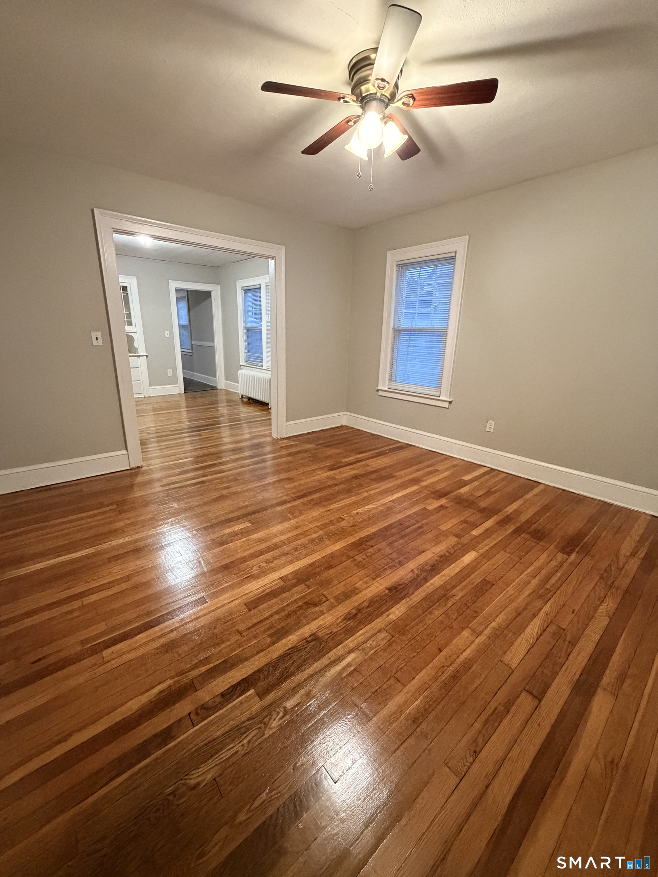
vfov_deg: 102.1
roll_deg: -2.0
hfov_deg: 85.7
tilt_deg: -16.0
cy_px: 438
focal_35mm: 14
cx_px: 329
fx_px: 355
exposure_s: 1/60
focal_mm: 2.22
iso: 1000
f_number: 2.2
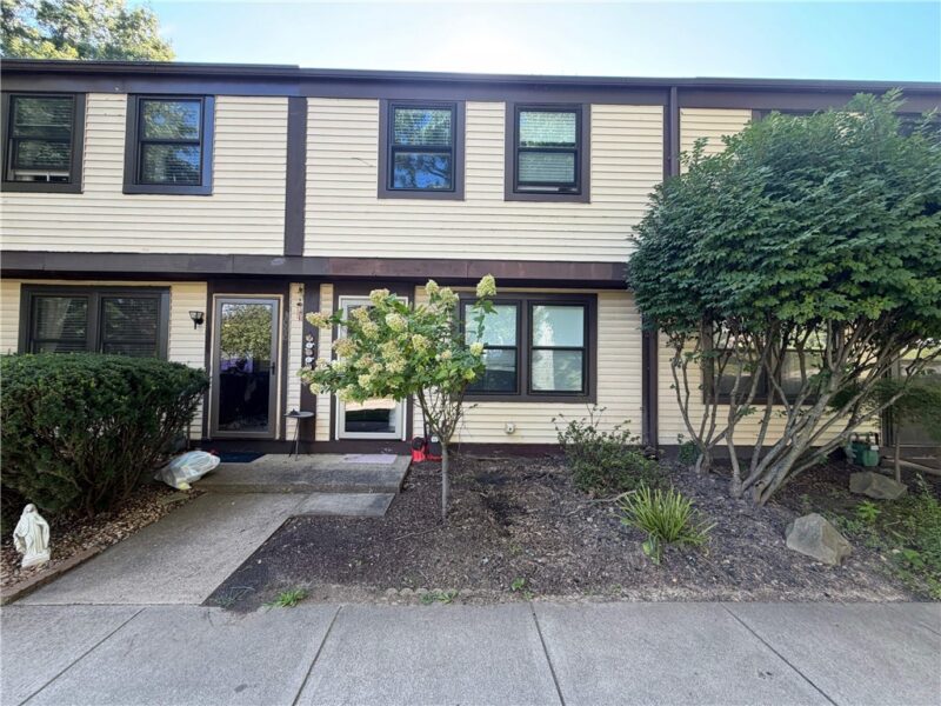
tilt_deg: +2.7
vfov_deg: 85.7
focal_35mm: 14
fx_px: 381
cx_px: 470
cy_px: 353
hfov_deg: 102.1
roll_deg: -0.6
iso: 50
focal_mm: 2.22
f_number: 2.2
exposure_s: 1/121
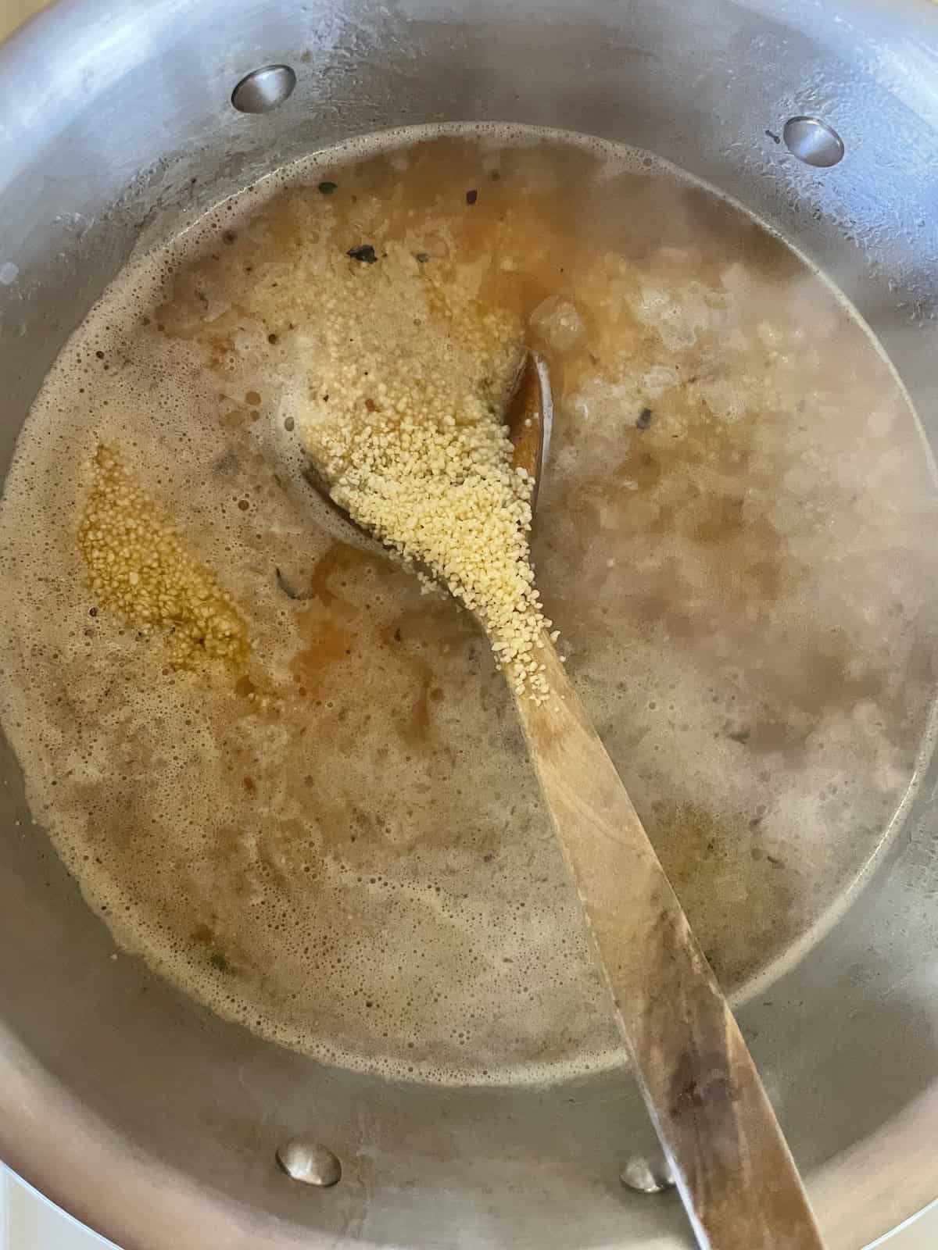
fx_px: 939
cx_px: 469
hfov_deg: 53.1
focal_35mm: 26
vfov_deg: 67.3
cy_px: 625
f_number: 1.6
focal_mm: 4.2
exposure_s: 1/30
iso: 640
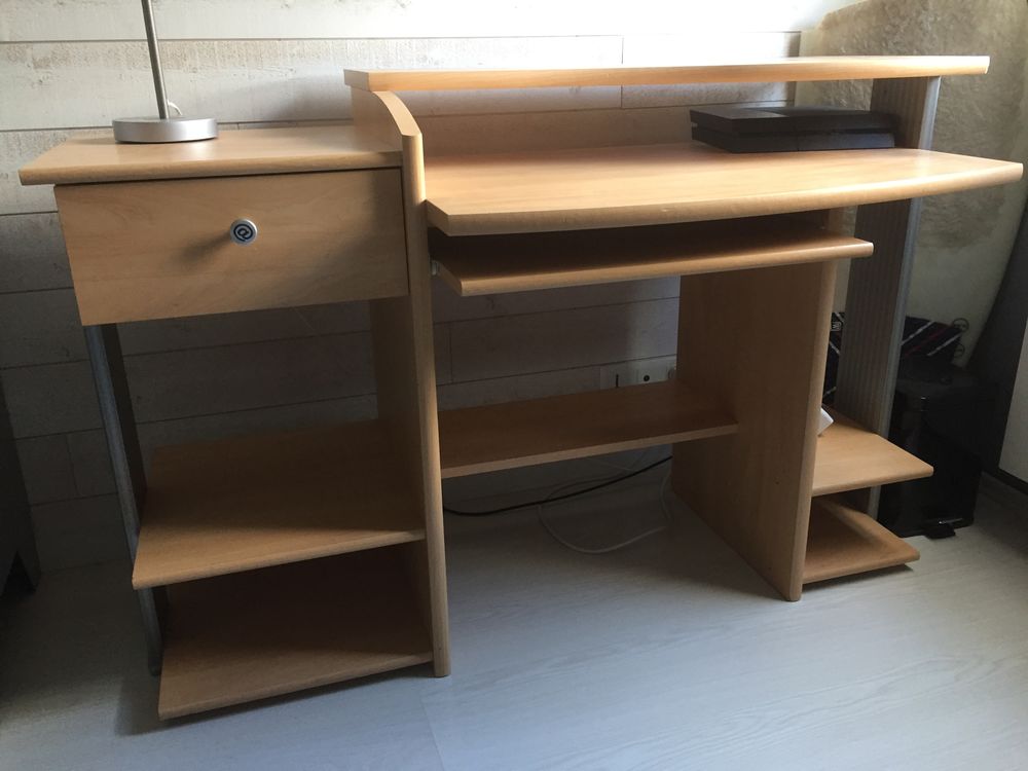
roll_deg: +1.1
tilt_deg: -21.9
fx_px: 861
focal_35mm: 29
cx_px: 514
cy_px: 386
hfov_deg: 61.7
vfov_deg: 48.2
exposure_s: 1/33
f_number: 2.2
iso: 160
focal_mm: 4.15
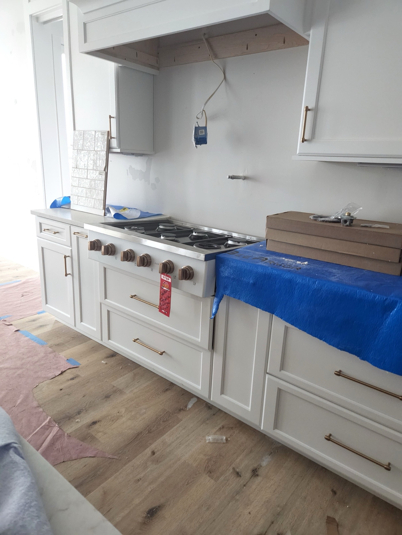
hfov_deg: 58.9
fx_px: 356
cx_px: 201
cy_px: 268
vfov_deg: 73.9
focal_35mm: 23
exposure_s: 1/120
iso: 250
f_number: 1.8
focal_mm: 5.4
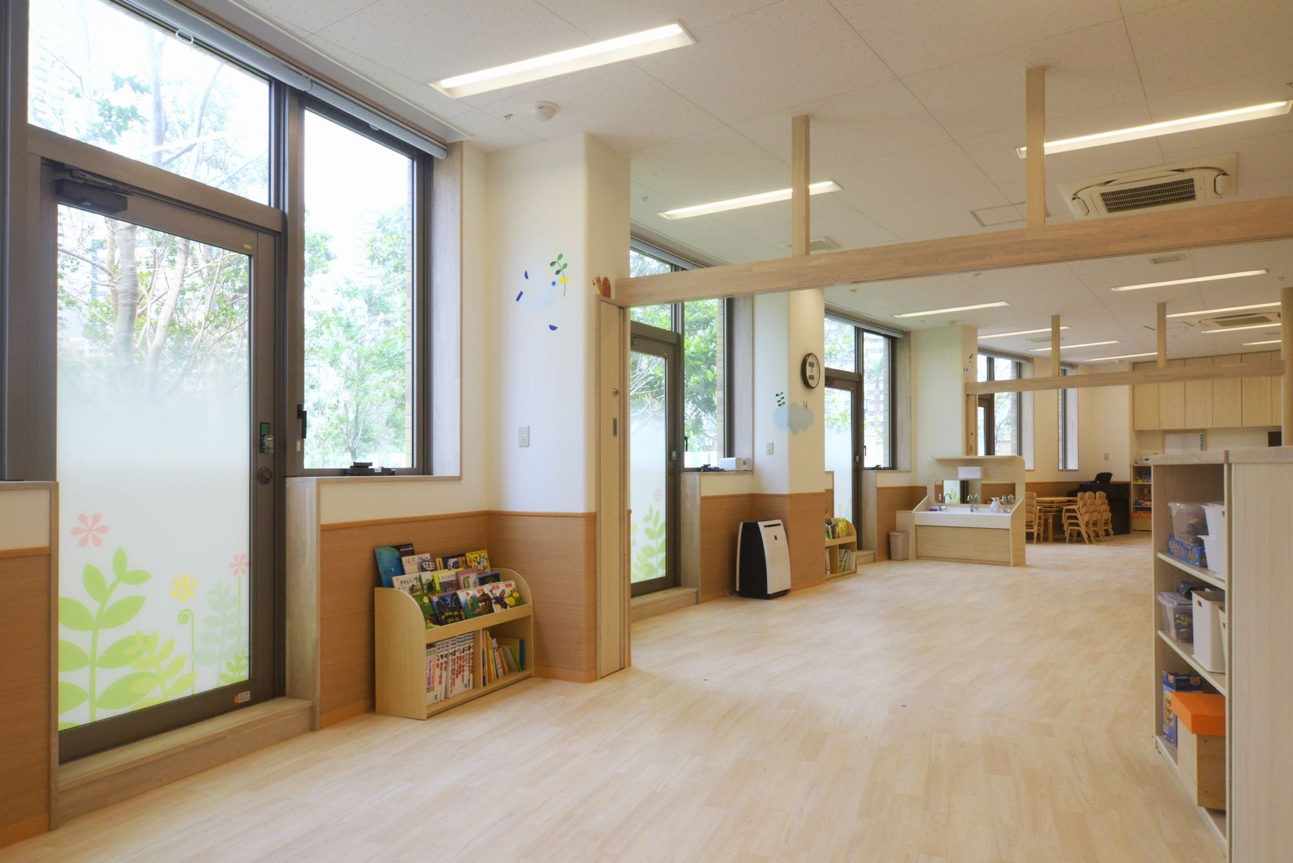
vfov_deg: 53.2
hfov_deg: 73.7
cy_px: 432
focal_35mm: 24
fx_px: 862
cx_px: 646
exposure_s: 1/160
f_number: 18
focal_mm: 24
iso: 2000
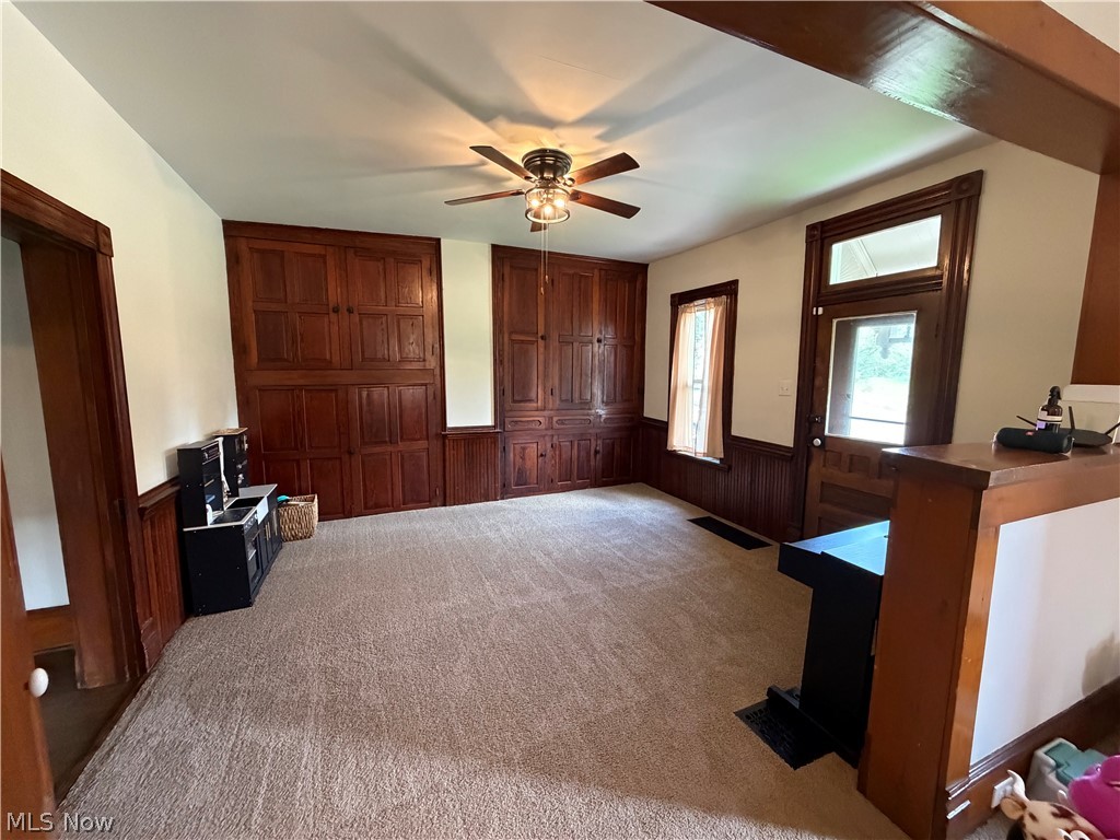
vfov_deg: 85.7
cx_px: 560
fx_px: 453
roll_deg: +0.4
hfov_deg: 102.1
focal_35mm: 14
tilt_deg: -7.5
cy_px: 420
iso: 800
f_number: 2.2
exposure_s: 1/60
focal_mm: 2.22
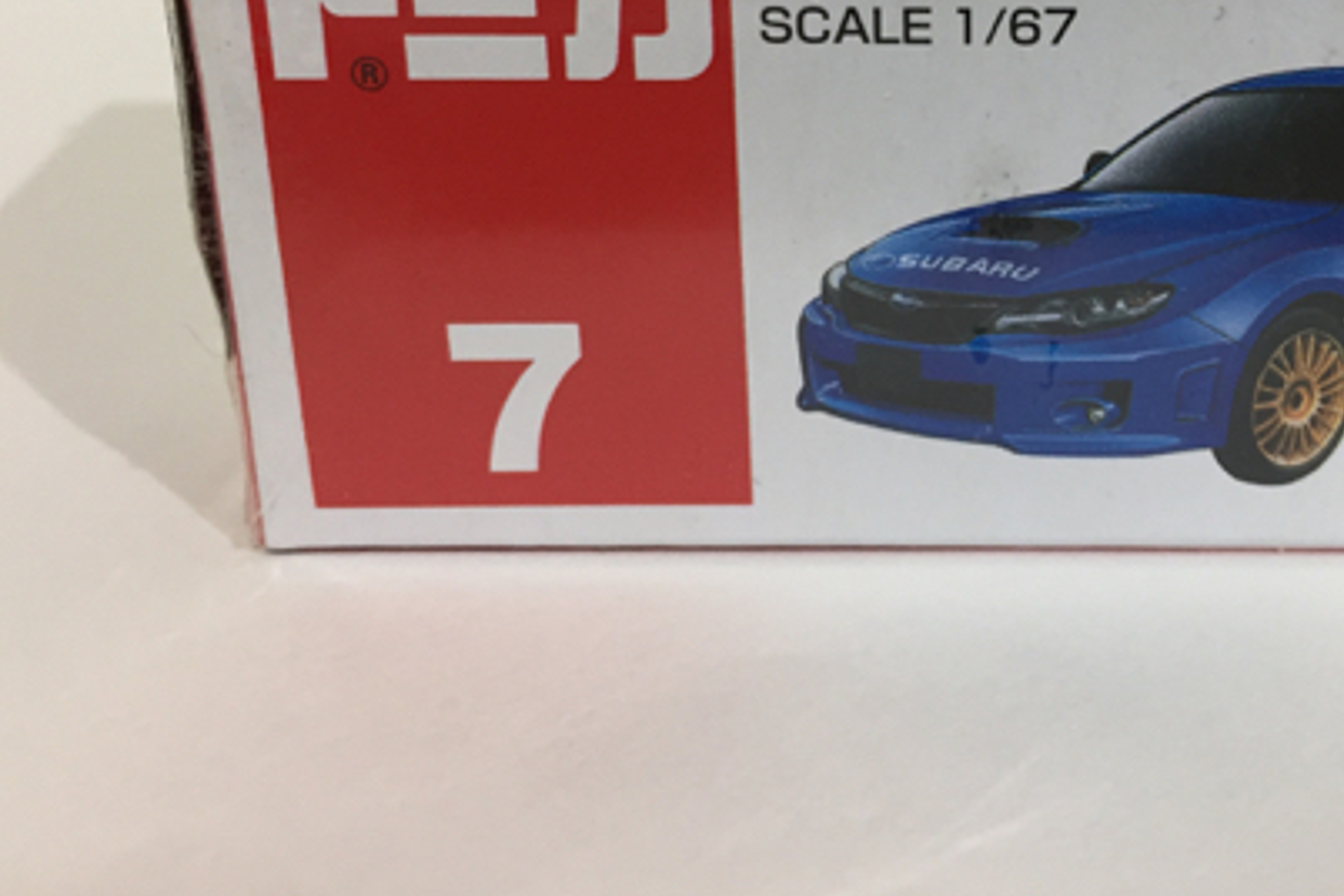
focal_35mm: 48
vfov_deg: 27.3
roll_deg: +0.7
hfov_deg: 40.0
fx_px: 1792
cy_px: 127
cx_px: 1010
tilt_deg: -16.5
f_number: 2.2
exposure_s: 1/30
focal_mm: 4.15
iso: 50
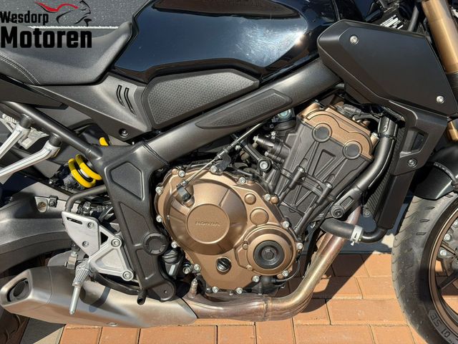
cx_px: 229
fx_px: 635
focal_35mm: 48
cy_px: 172
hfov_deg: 39.7
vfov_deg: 30.3
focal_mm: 6.76
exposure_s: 1/3226
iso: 100
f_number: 1.78
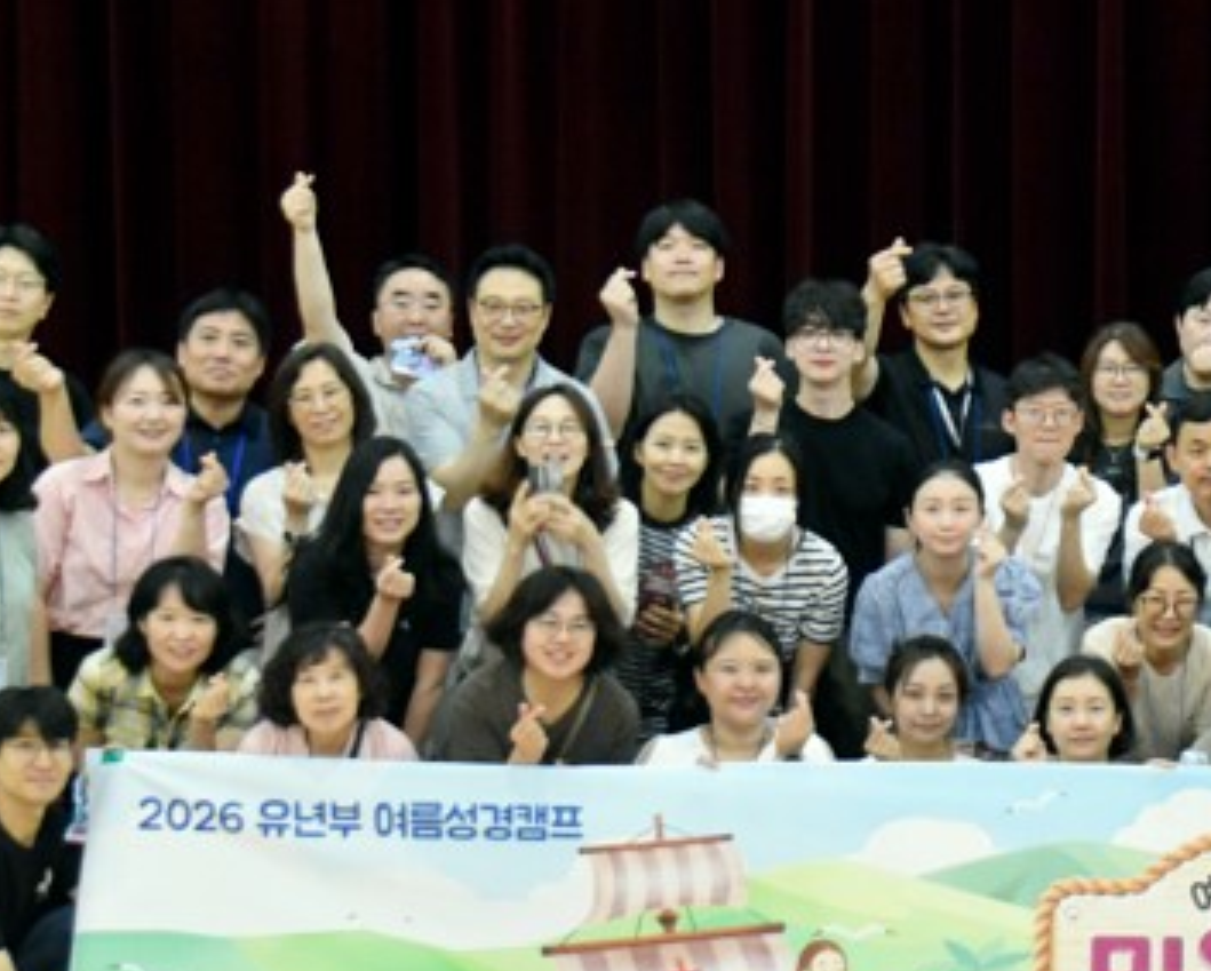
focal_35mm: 165
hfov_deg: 11.5
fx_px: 5919
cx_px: 1331
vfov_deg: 9.4
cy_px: 508
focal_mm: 46
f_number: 4.8
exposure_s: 1/60
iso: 1600
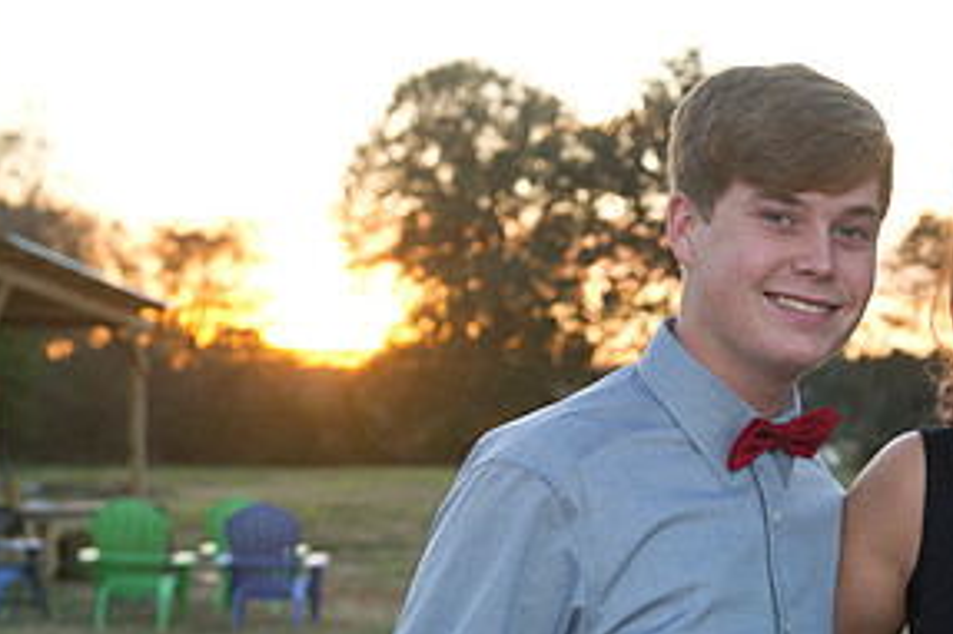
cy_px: 564
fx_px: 2566
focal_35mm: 97
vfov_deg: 14.0
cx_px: 823
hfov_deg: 20.7
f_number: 5
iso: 640
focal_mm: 48
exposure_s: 1/200
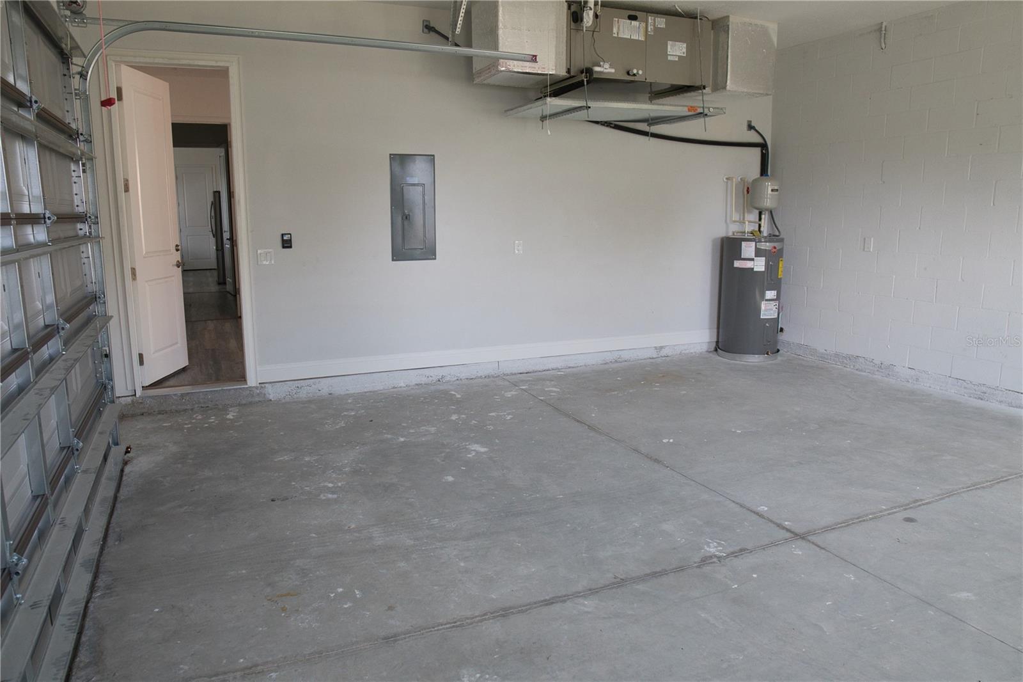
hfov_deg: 73.8
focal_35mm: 24
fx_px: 682
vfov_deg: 53.1
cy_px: 341
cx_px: 512
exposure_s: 1/160
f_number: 4
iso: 800
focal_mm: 16
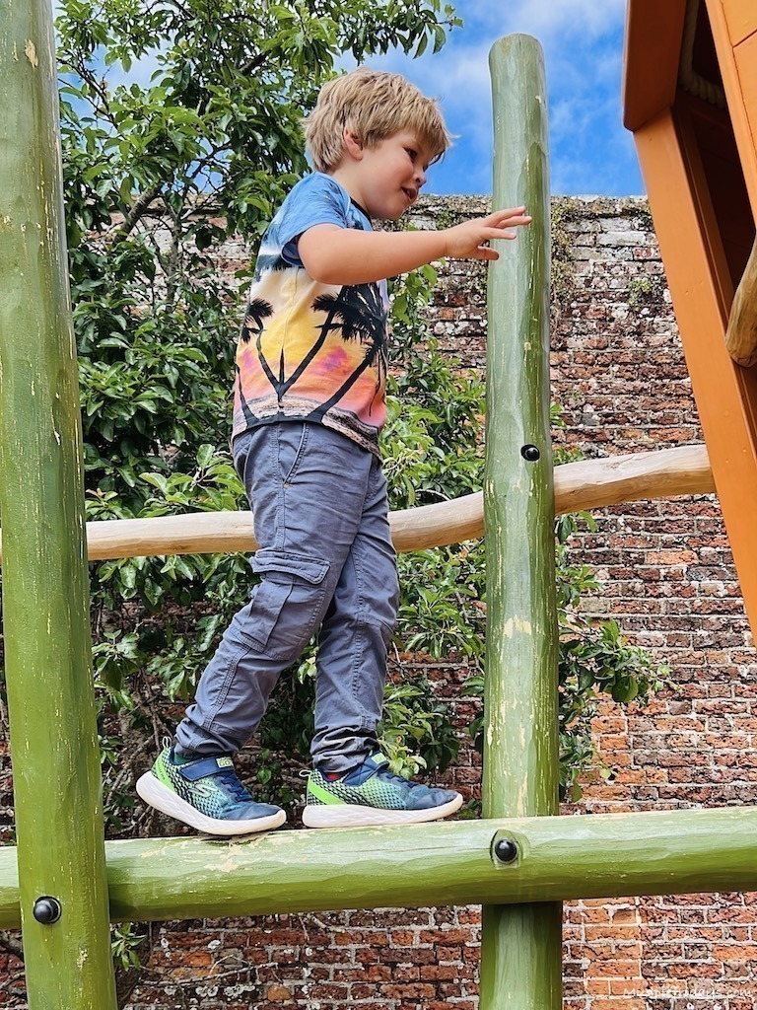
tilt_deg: +11.4
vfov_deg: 56.8
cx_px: 378
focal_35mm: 32
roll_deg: +1.7
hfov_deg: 44.2
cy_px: 505
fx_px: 933
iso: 50
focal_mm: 5.7
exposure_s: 1/1395
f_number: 1.5
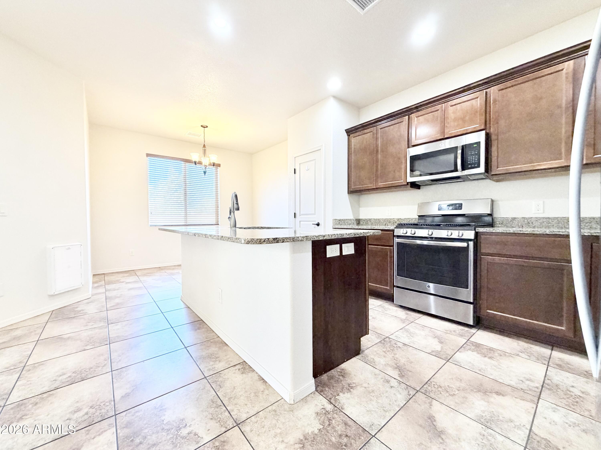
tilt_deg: -1.8
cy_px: 225
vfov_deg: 85.7
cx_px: 300
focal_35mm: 14
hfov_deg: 102.1
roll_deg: -0.2
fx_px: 243
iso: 250
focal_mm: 2.22
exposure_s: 1/60
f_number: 2.2
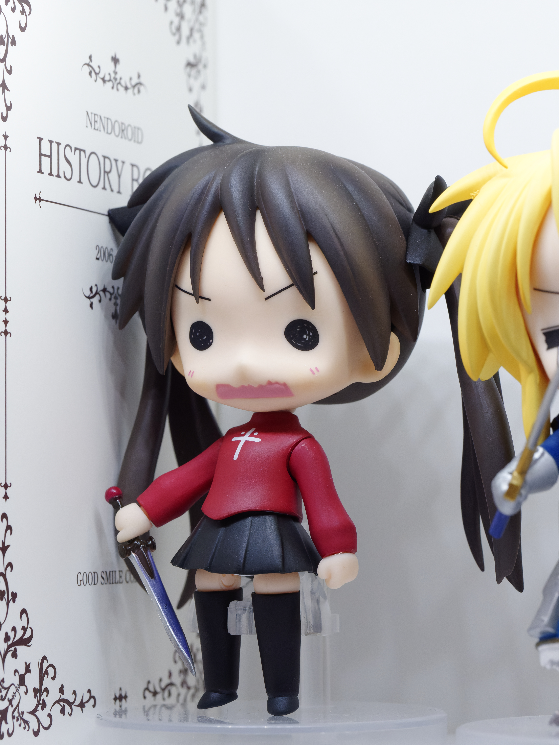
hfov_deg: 12.3
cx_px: 280
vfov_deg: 16.4
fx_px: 2584
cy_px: 372
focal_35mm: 120
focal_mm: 60
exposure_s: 1/200
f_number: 8
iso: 1600
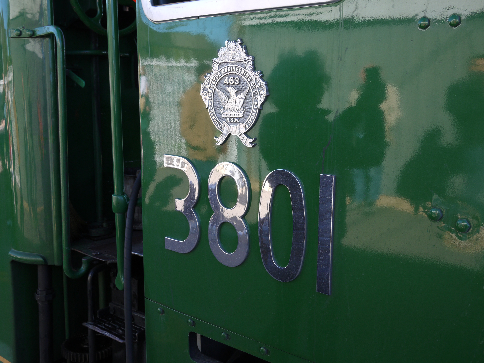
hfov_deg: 46.8
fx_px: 559
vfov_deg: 36.0
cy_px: 182
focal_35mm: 40
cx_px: 242
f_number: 5
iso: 125
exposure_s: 1/125
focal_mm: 20
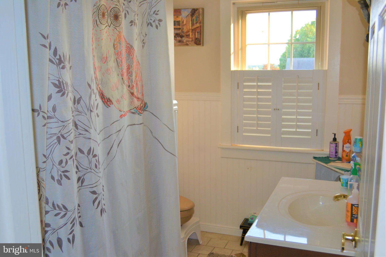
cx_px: 193
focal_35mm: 36
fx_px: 386
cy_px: 128
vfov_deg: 36.9
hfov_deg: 53.1
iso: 320
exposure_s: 1/125
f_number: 4
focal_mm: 24
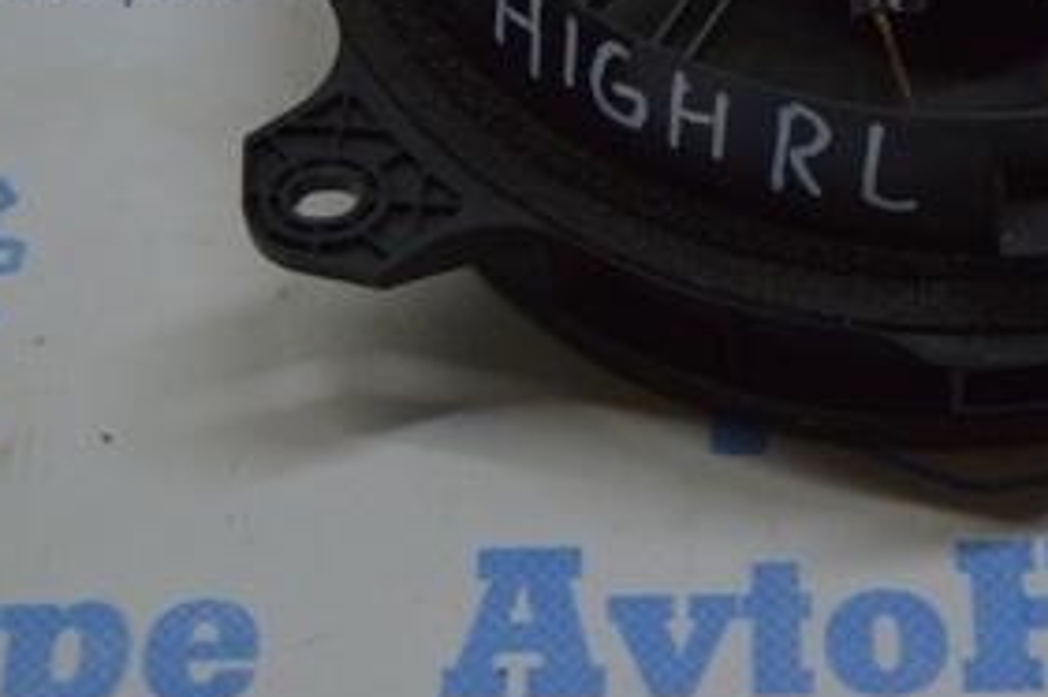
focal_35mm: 116
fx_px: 3375
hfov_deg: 17.5
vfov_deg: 11.7
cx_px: 850
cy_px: -6
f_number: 4.5
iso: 400
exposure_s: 1/200
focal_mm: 34
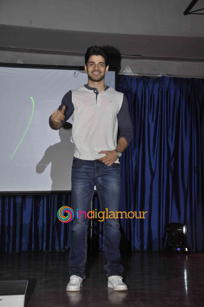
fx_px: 511
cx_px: 102
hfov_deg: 22.6
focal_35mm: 60
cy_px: 154
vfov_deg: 33.4
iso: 400
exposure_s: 1/125
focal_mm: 40
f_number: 5.6
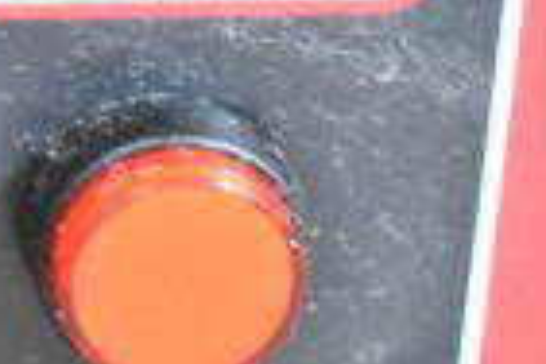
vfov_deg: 5.3
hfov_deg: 7.6
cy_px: 72
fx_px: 3928
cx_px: -546
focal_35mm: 259
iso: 10000
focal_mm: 40
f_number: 5
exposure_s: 1/60
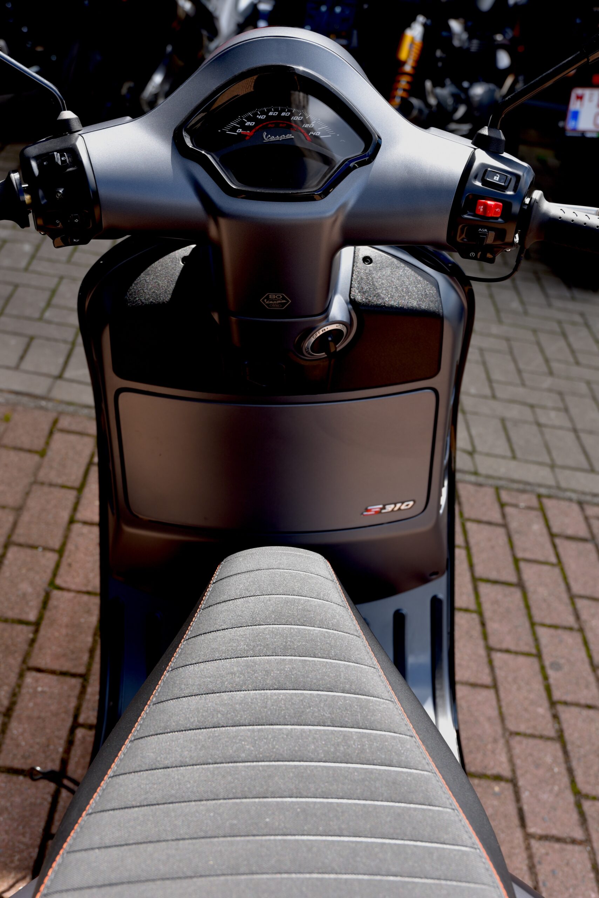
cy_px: 449
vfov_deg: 43.6
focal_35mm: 45
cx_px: 300
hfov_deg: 29.9
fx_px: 1122
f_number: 5.6
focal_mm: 45
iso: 100
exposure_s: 1/125
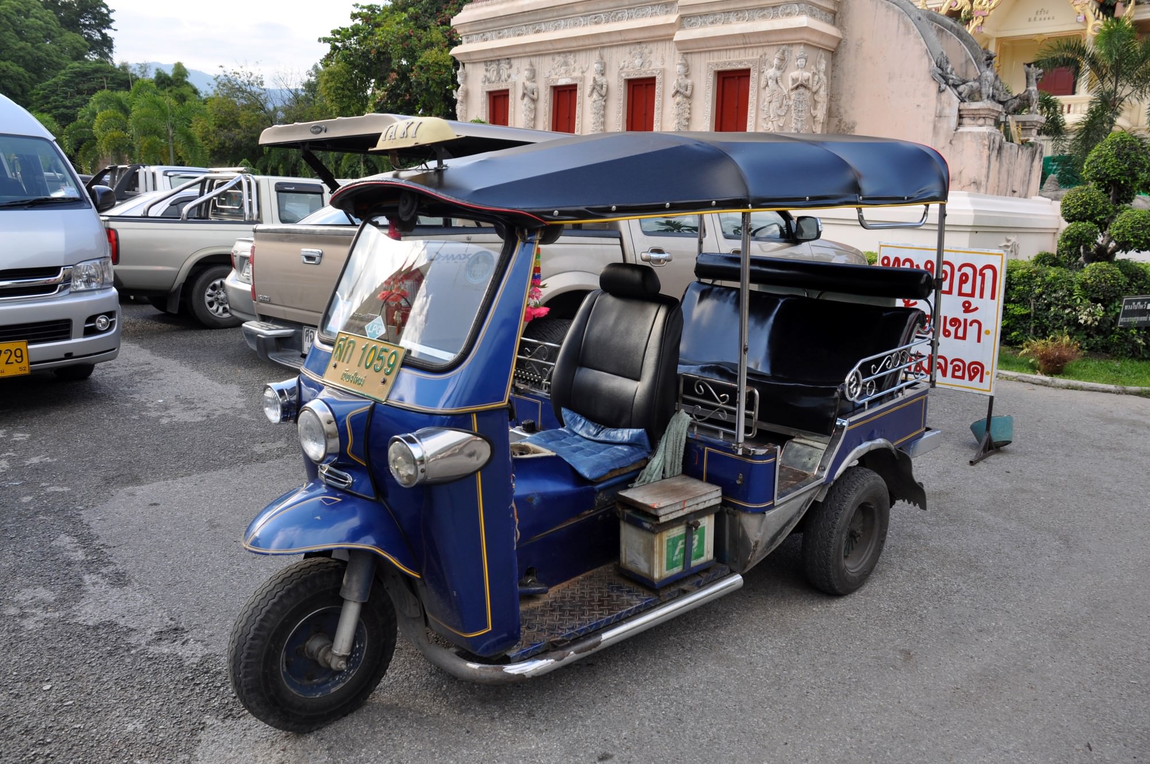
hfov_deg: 67.4
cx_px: 575
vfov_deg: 47.8
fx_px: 861
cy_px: 382
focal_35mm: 27
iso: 200
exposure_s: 1/125
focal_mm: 18
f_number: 5.6
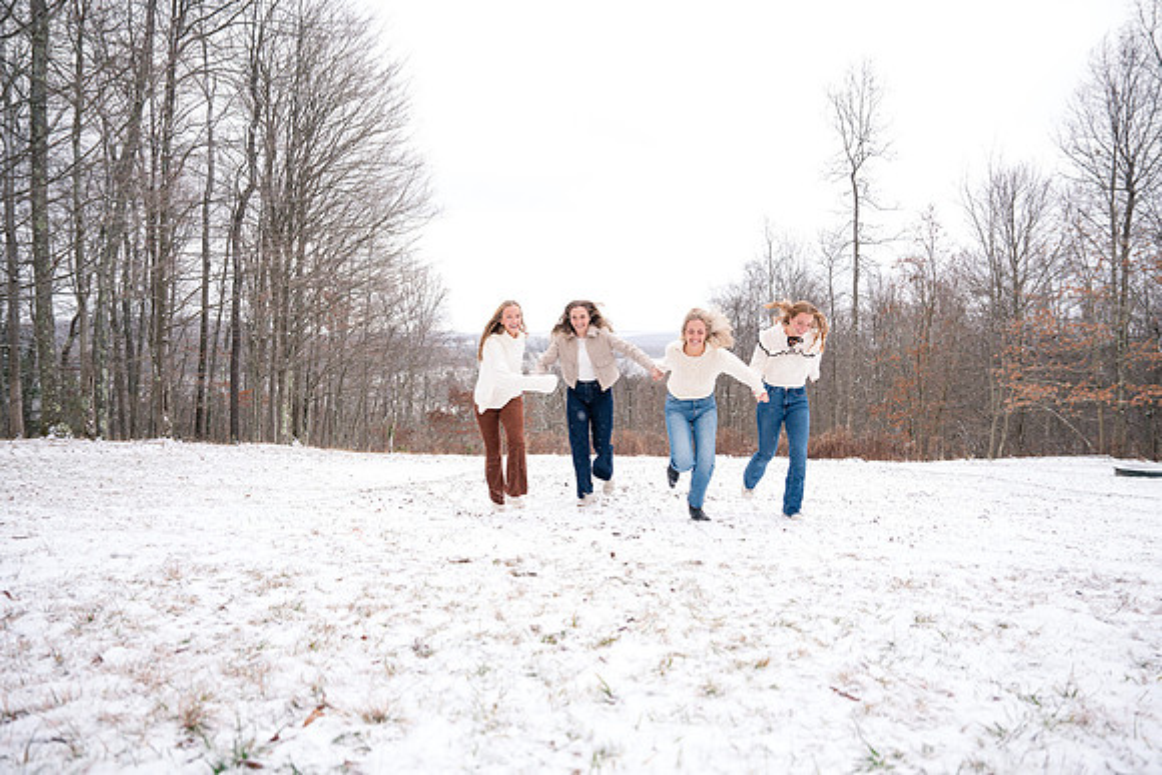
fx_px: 775
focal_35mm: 24
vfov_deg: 53.2
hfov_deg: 73.7
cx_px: 581
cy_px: 388
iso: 400
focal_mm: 24
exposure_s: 1/250
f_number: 3.2
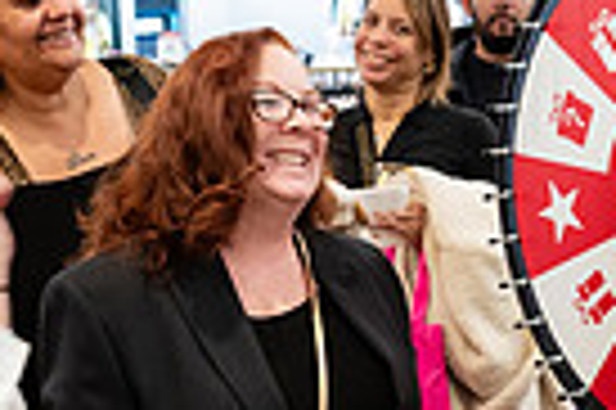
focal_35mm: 105
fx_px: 1795
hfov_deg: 19.5
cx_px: 360
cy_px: 358
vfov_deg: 12.9
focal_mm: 24
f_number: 3.2
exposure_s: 1/125
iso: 1000
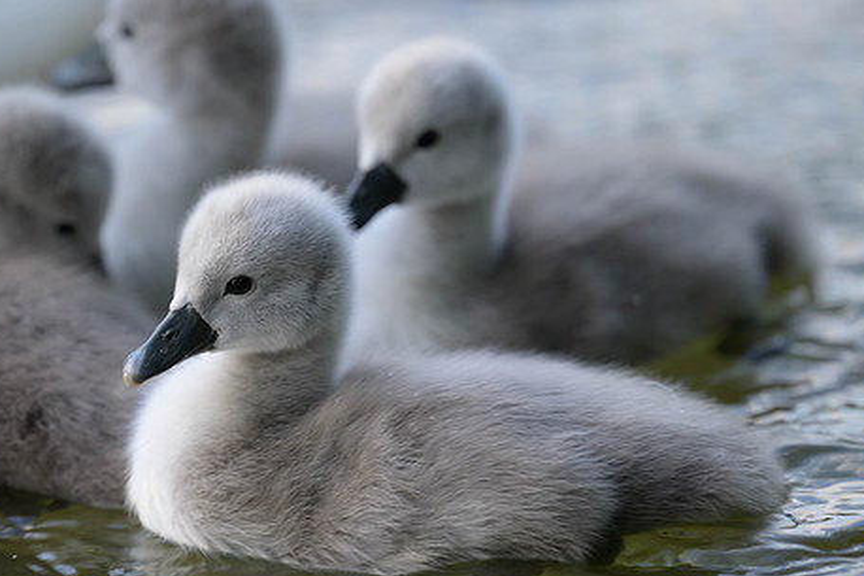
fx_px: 16841
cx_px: 214
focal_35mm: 702
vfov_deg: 2.0
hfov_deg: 2.9
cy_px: 348
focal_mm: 400
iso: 180
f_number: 2.8
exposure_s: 1/160
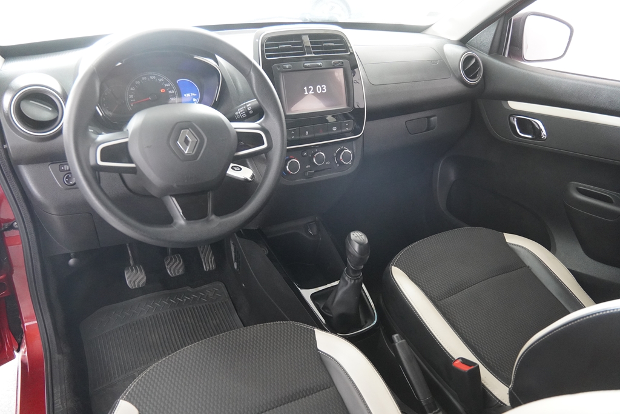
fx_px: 439
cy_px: 207
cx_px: 310
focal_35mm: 26
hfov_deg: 70.4
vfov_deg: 50.4
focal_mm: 17
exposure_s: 1/160
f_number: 2.8
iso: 3200
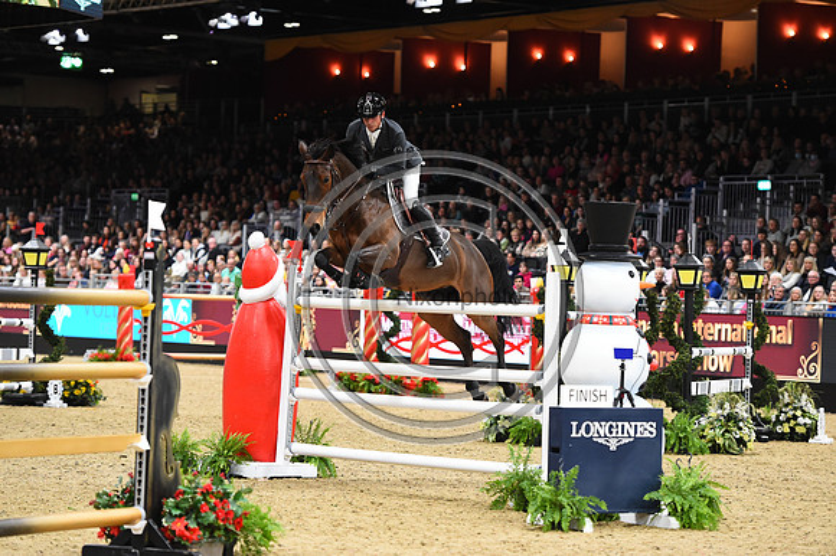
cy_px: 278
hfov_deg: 15.8
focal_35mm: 130
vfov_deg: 10.5
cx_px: 418
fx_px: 3017
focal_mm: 130
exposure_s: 1/800
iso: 5000
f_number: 3.5
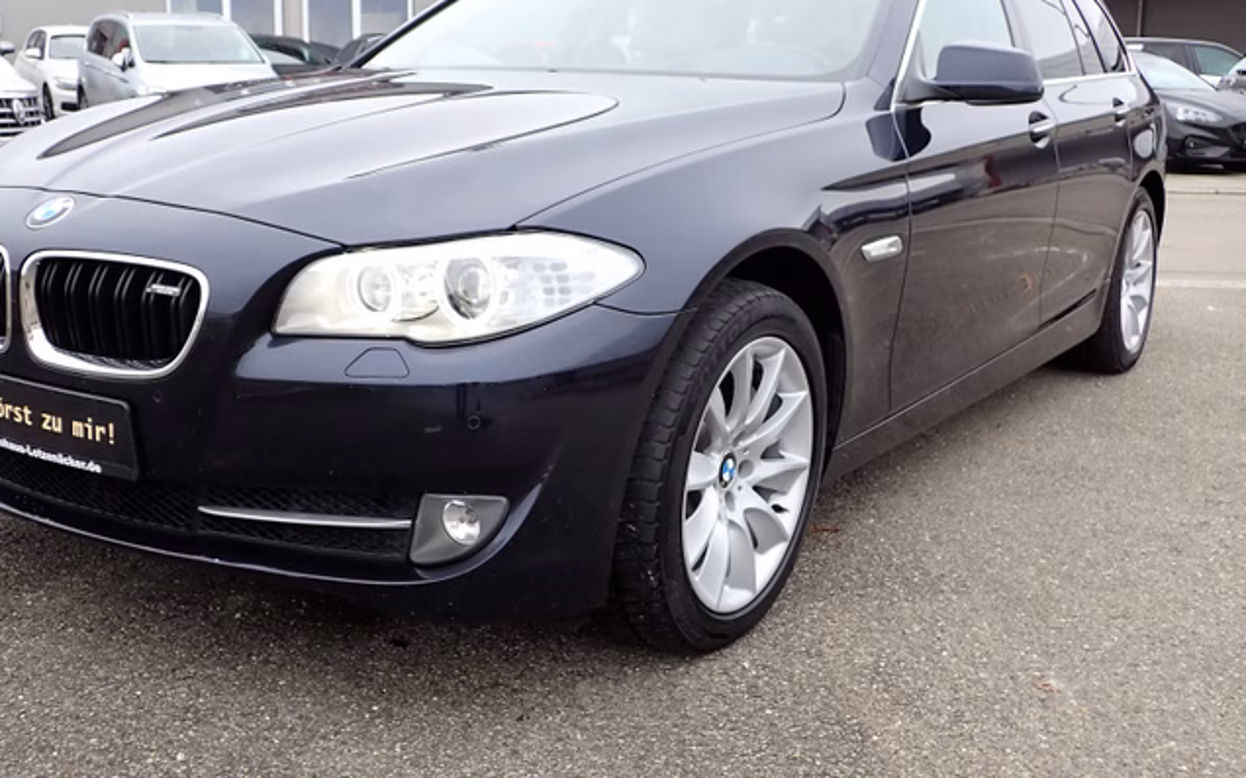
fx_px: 1358
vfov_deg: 31.9
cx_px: 558
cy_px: 335
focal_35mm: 40
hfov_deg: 49.2
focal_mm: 5.4
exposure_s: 1/125
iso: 100
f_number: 2.3
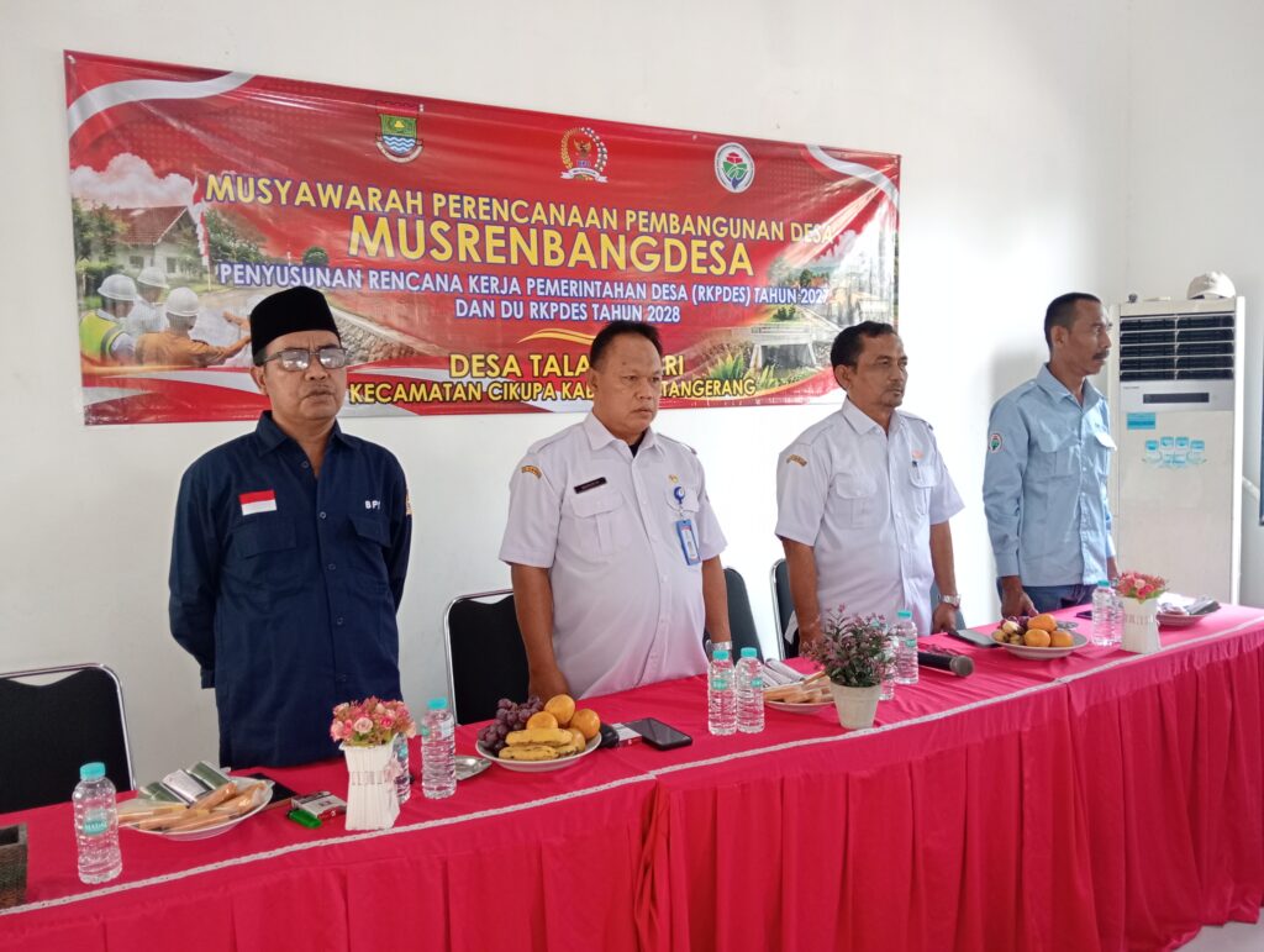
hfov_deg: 63.4
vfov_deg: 49.9
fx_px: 1024
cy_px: 476
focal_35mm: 28
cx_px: 632
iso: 689
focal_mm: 3.98
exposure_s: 1/33.3
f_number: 1.8
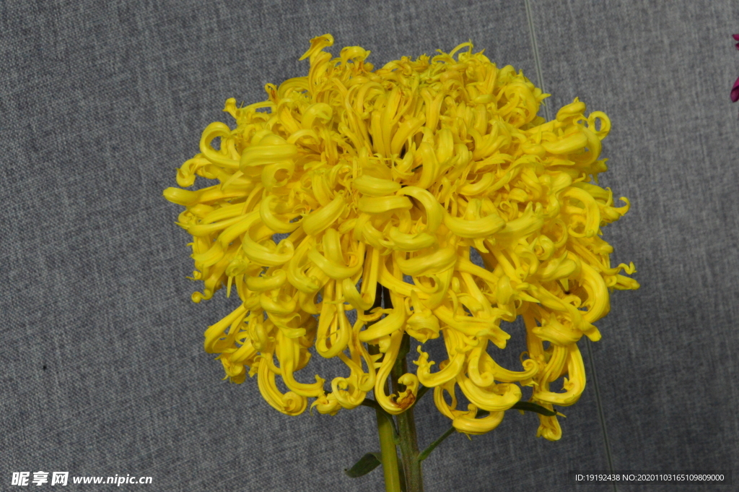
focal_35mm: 210
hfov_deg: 9.8
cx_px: 370
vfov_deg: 6.5
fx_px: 4307
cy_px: 246
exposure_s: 1/250
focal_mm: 140
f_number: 32
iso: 2200
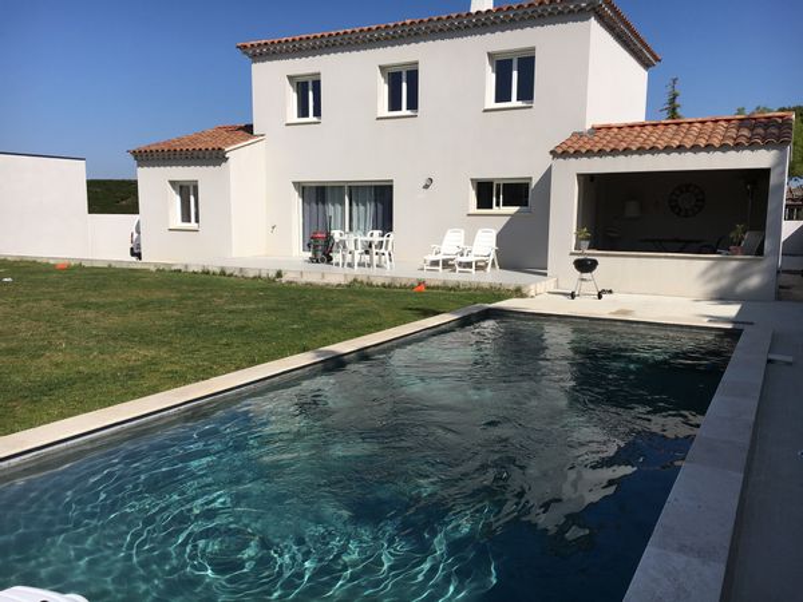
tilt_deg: -8.0
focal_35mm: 29
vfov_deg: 48.2
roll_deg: -1.3
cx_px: 402
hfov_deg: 61.7
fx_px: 673
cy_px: 301
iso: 25
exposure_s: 1/3205
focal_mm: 4.15
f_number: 2.2
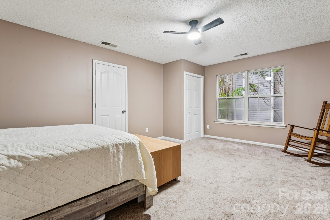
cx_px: 165
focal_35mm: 17
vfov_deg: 71.7
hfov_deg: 94.6
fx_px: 152
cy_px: 110
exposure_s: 3.2
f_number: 13
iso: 100
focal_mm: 16.6
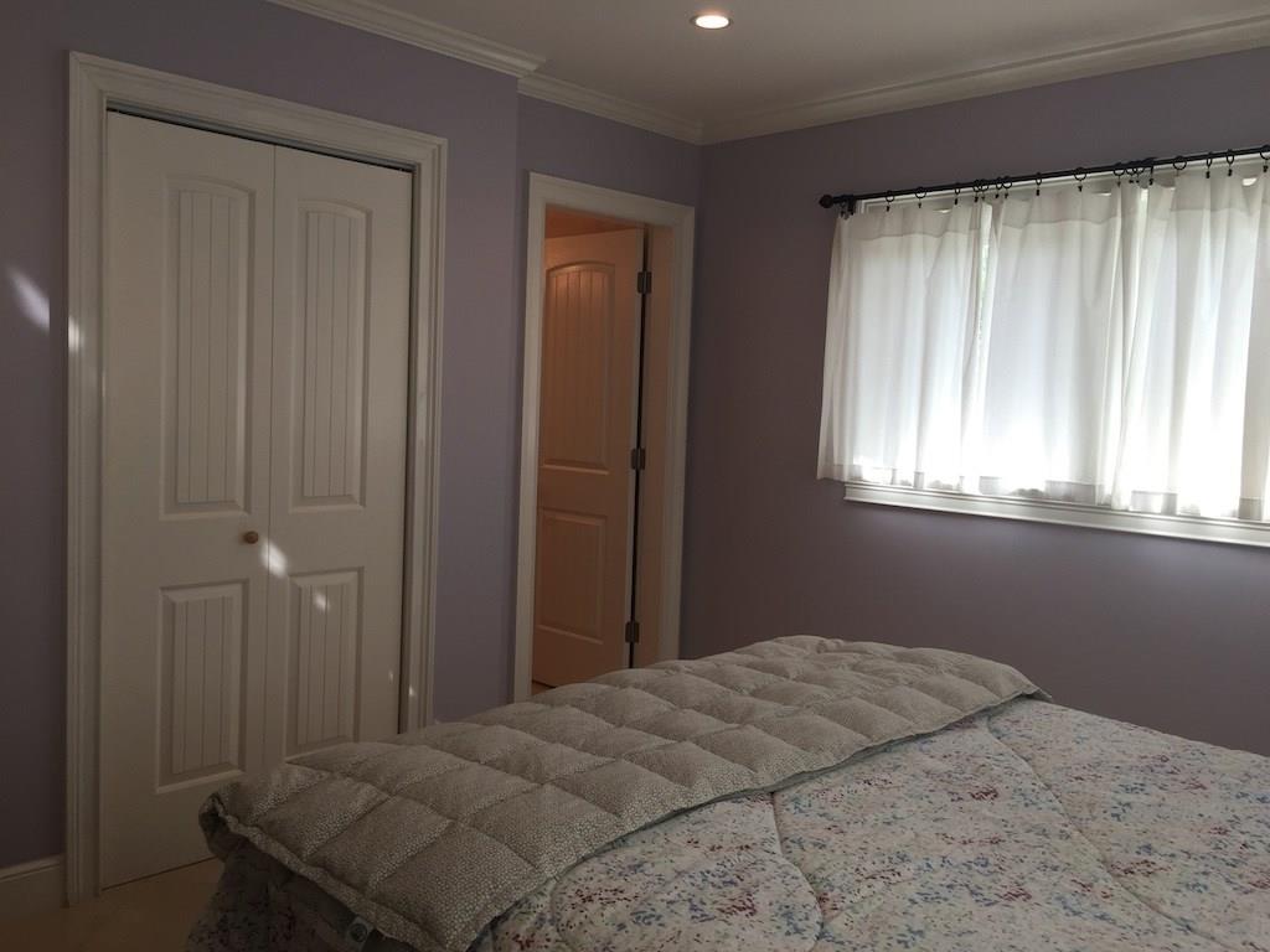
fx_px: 1064
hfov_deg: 61.7
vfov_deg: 48.2
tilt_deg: -4.4
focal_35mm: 29
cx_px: 635
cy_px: 476
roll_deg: -3.8
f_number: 2.2
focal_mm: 4.15
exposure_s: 1/60
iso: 32
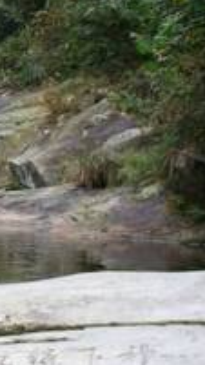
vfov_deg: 19.1
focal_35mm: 112
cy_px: 142
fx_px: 1083
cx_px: -264
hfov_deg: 9.7
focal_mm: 26
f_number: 8
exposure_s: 1/60
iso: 100
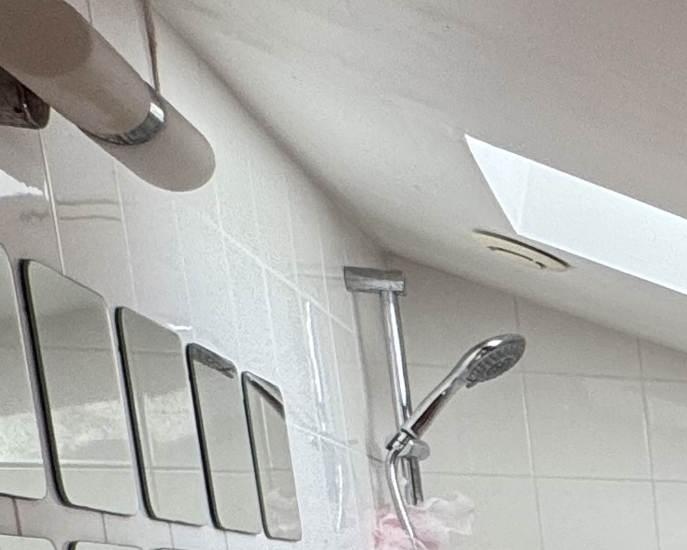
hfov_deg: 15.9
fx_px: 1525
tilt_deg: -9.3
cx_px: 1553
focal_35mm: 75
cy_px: 847
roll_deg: +0.3
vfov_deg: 18.0
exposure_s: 1/99
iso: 80
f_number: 2.2
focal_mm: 2.22
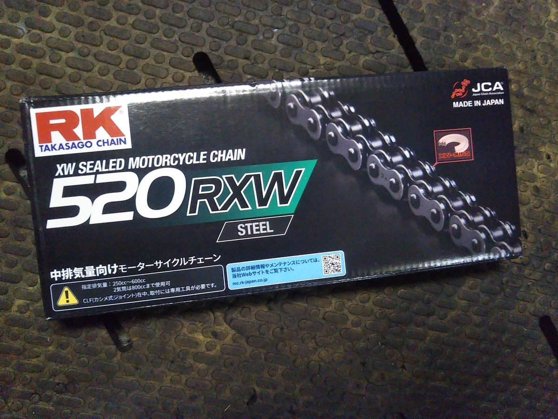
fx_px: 484
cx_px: 279
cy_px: 210
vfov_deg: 46.8
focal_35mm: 30
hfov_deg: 60.0
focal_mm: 4
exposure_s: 1/23
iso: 836
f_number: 2.2
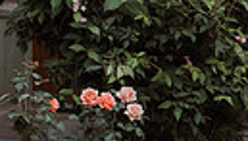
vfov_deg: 7.4
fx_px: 1087
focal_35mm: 165
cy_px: 125
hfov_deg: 11.9
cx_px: 456
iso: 100
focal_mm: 35
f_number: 3.5
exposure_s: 1/500
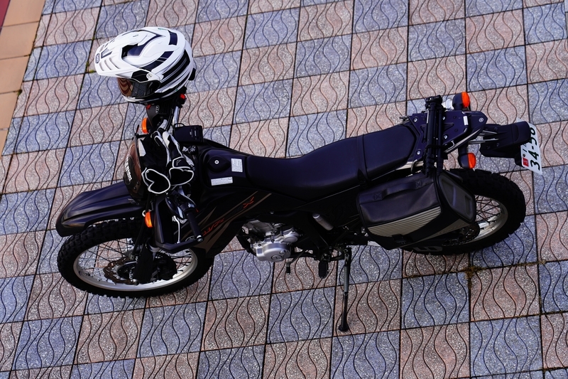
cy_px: 190
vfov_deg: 13.7
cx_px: 284
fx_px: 1577
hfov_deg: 20.4
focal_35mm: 100
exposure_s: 1/160
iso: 100
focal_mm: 100
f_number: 5.6
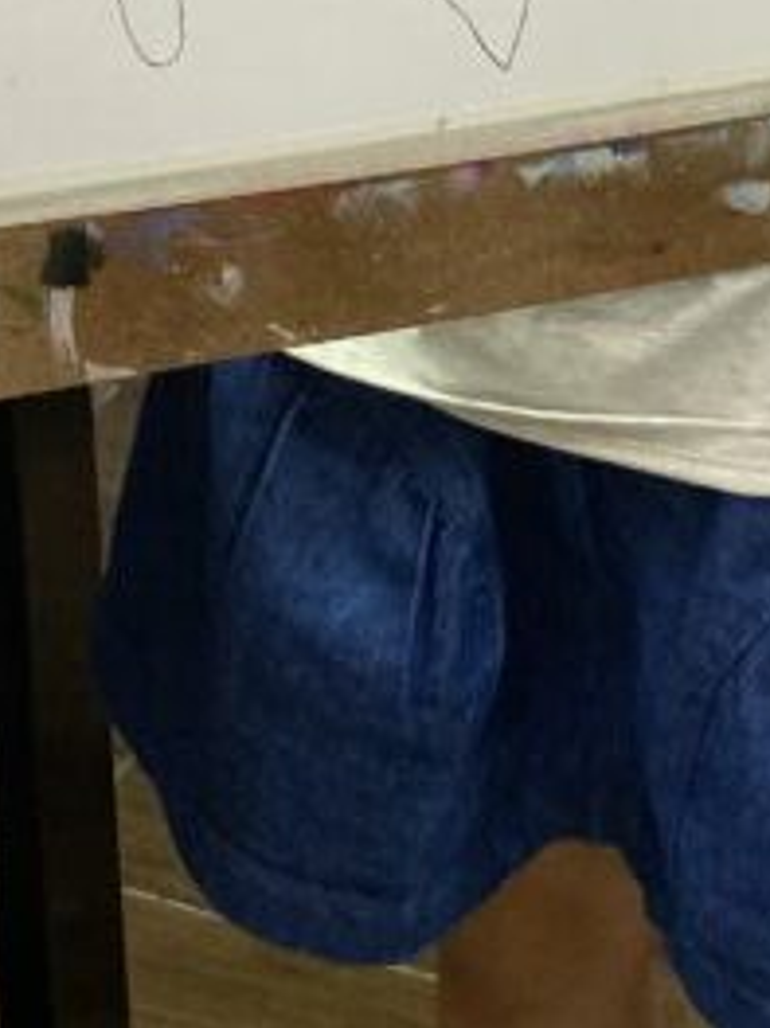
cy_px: -762
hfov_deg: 14.6
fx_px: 2939
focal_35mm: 99
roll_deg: -1.5
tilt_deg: -11.1
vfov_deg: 16.8
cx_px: 821
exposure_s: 1/100
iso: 50
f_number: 1.8
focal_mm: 4.25
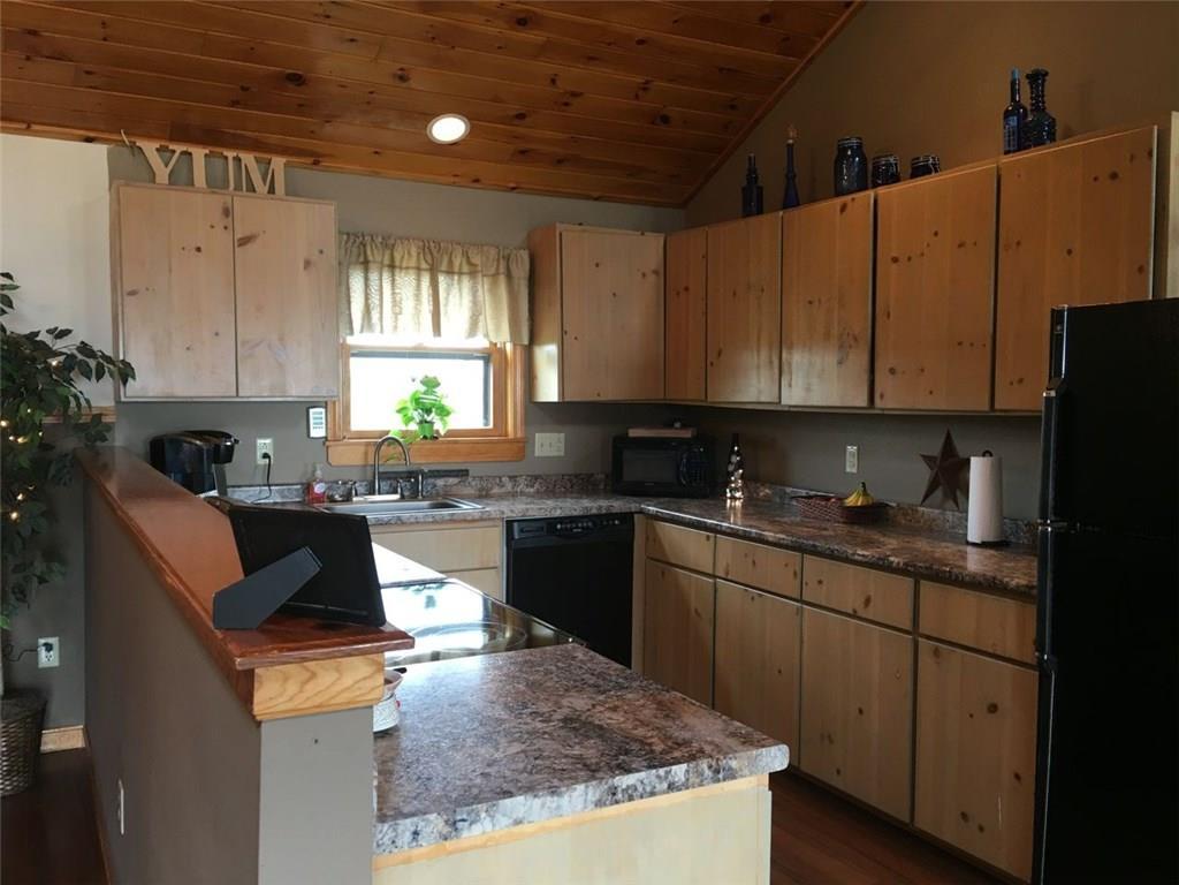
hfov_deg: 61.7
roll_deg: -1.0
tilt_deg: -2.6
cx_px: 590
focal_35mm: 29
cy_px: 442
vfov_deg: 48.2
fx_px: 988
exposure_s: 1/15
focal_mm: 4.15
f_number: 2.2
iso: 32
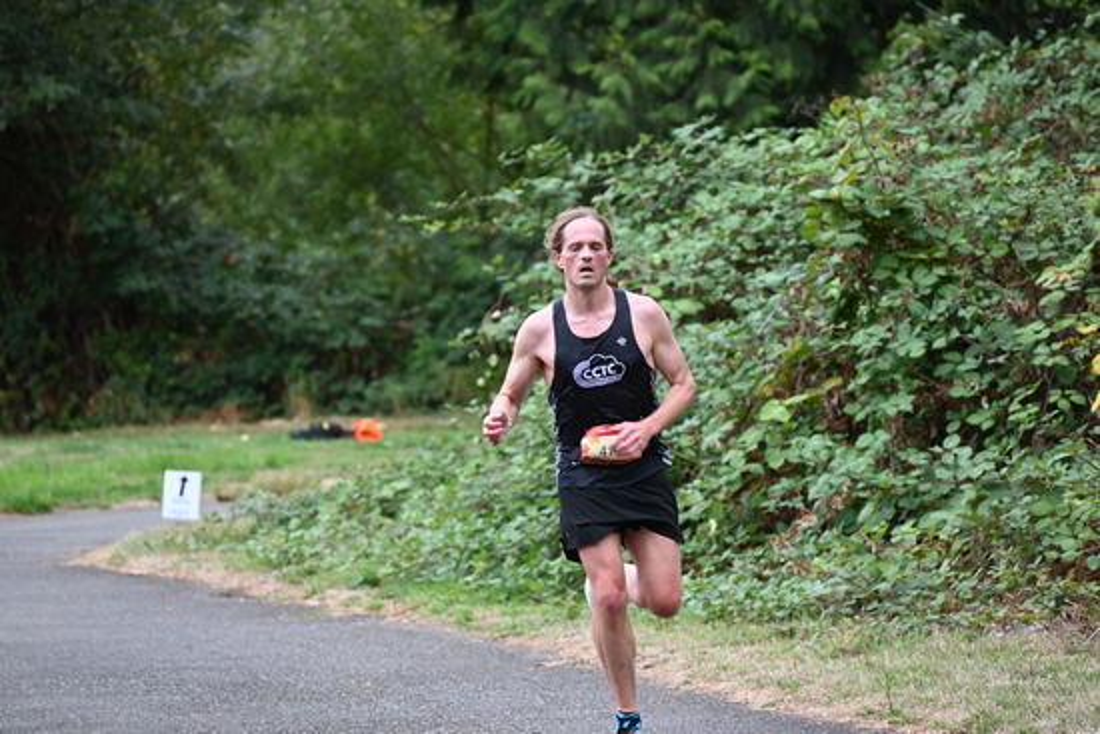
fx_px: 6112
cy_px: 367
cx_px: 550
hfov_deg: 10.3
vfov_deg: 6.9
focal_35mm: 200
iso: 2000
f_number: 6.3
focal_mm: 200
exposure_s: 1/250
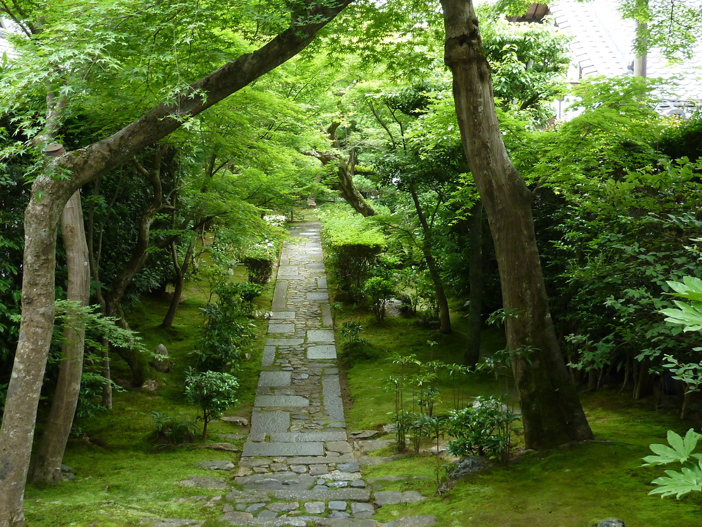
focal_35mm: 43
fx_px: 872
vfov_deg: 33.5
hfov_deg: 43.8
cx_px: 316
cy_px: 205
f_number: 3.4
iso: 125
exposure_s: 1/30
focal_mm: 5
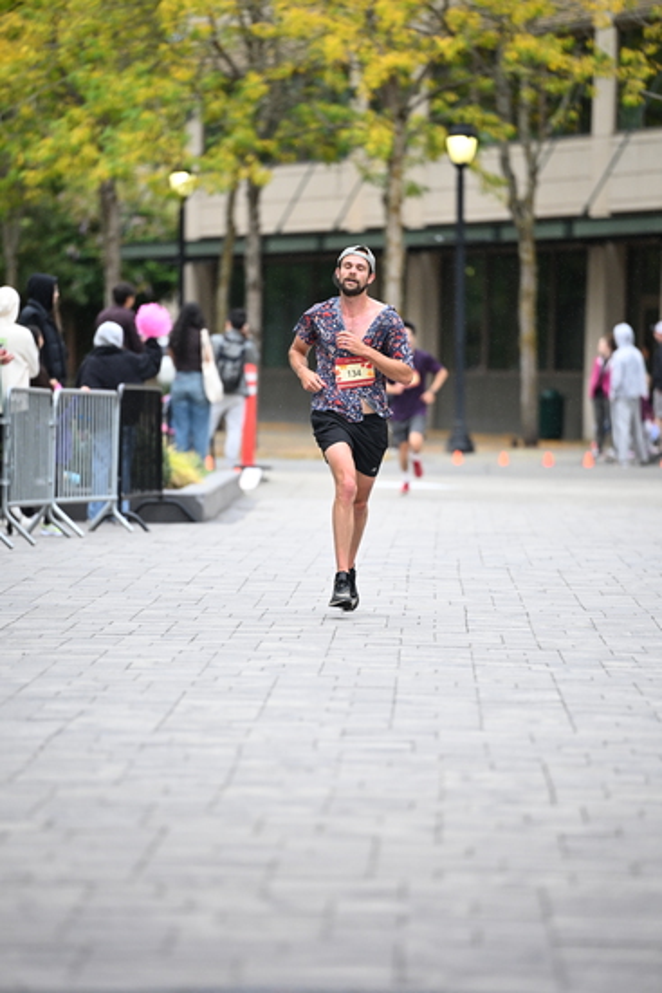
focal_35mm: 200
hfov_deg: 6.9
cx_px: 331
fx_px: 5513
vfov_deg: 10.3
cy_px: 496
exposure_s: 1/1600
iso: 1250
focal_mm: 200
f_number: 2.8
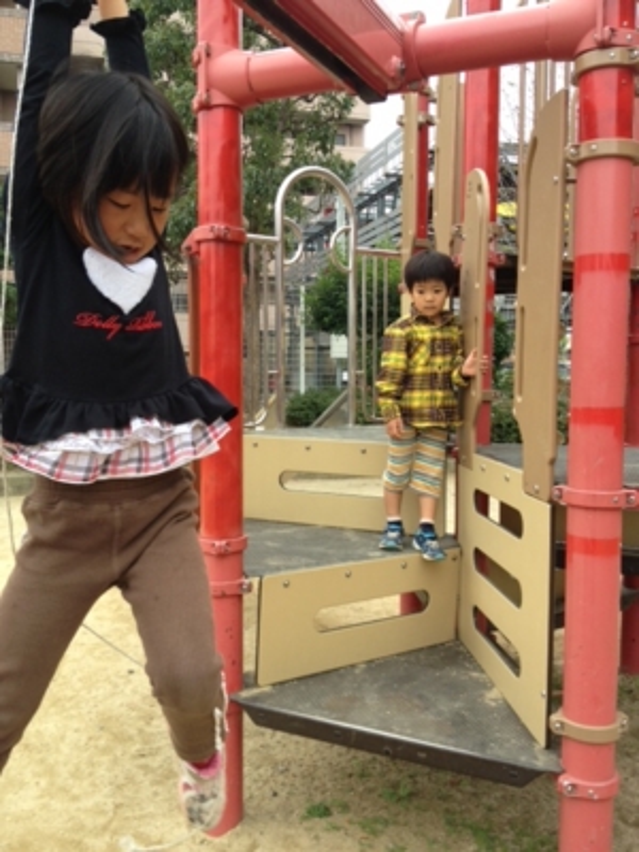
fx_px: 861
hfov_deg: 40.7
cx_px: 320
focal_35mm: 35
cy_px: 426
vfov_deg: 52.6
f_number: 2.4
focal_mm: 4.28
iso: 64
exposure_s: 1/254
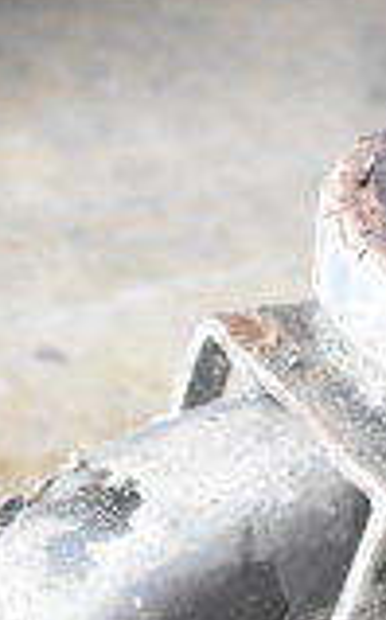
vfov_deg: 13.5
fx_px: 2582
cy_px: 610
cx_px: 359
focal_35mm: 153
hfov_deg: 8.5
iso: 6400
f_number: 6.3
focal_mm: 26
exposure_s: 1/160
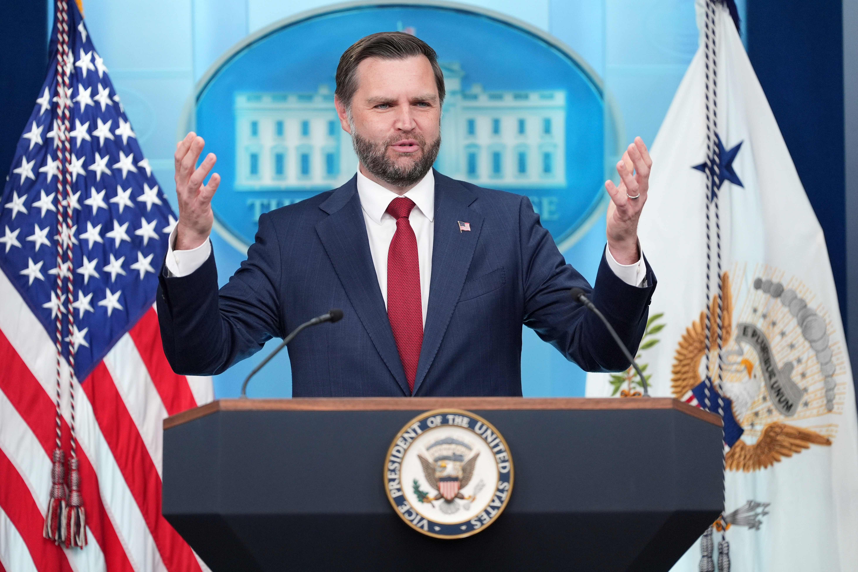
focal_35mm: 200
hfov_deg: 10.3
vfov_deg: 6.9
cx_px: 429
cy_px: 286
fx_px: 4766
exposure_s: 1/500
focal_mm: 200
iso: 2000
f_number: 2.8
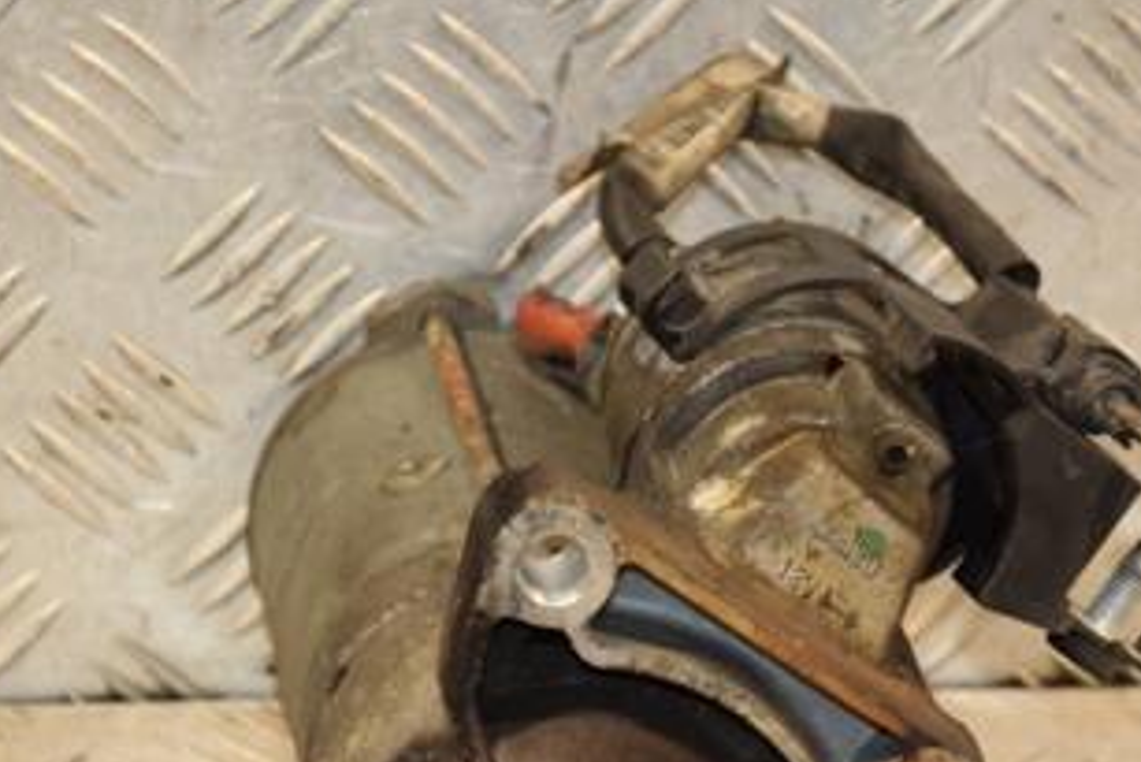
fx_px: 6975
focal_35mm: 220
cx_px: 769
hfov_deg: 9.3
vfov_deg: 6.2
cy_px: 717
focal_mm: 75
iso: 800
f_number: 5.3
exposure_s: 1/125
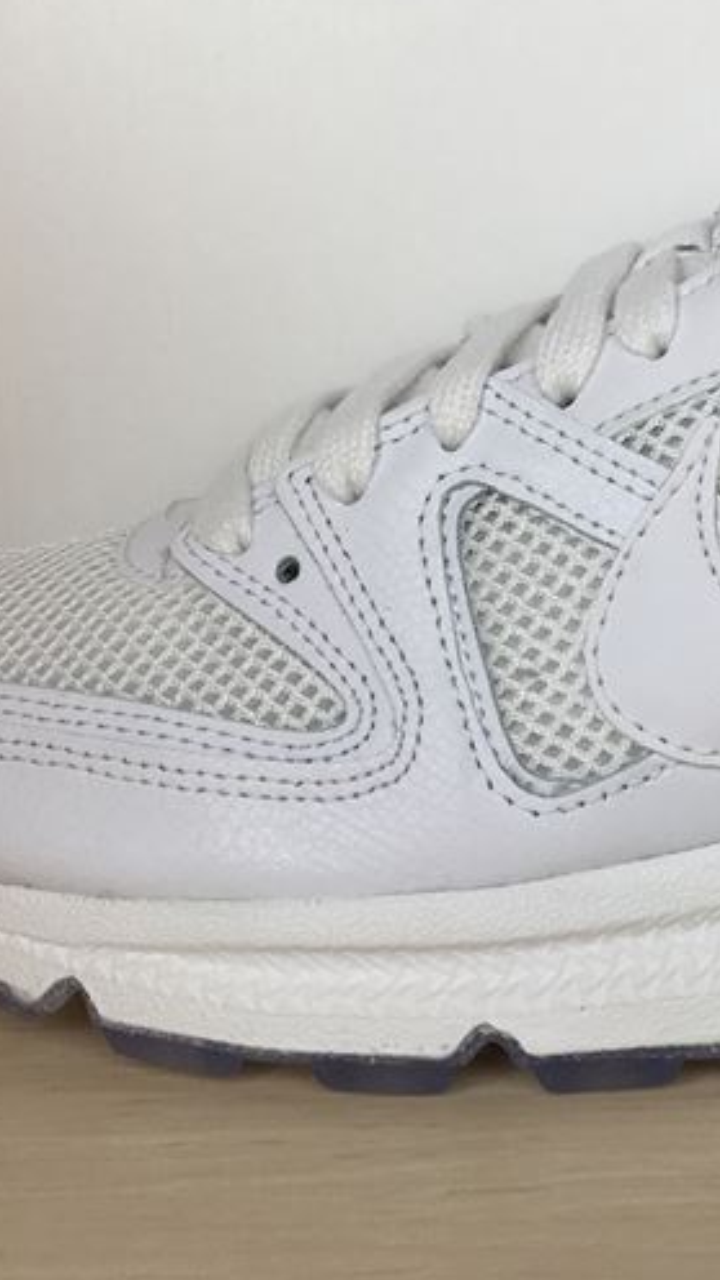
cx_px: 766
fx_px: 1731
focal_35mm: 51
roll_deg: +0.2
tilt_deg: -10.2
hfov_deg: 22.3
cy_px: 573
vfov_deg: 40.5
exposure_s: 1/176
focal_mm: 4.15
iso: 25
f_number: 2.2
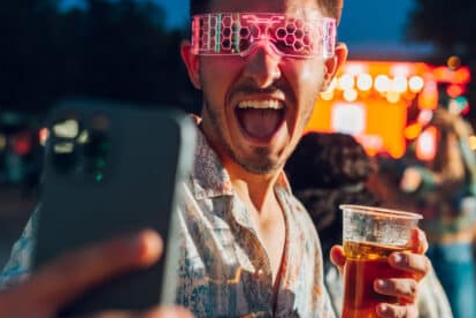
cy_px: 146
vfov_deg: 20.9
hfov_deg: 30.9
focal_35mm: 65
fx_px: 859
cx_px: 185
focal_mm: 35
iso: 1250
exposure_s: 1/200
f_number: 2.5
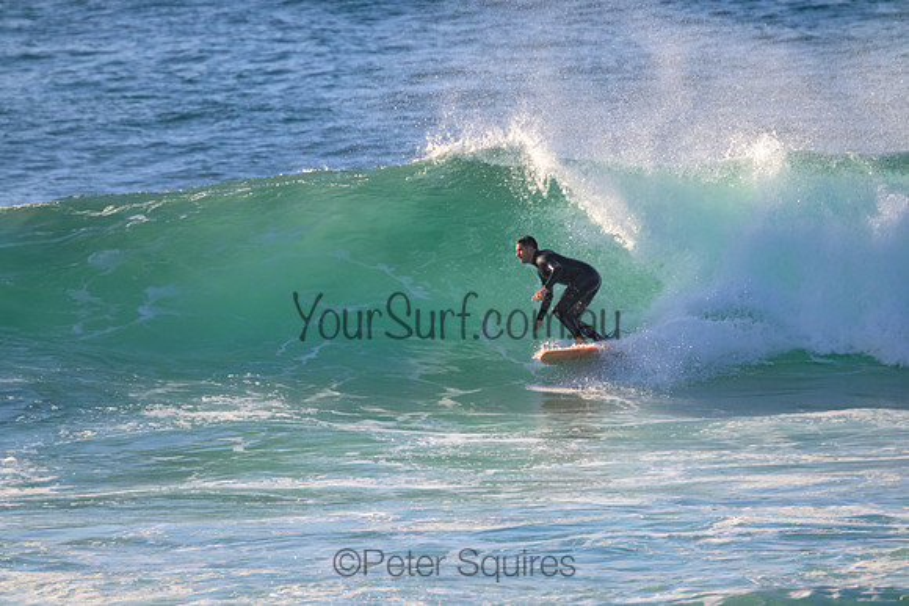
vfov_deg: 1.7
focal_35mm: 800
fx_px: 20204
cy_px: 303
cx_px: 454
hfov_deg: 2.6
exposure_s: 1/1600
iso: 1600
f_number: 11
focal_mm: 800
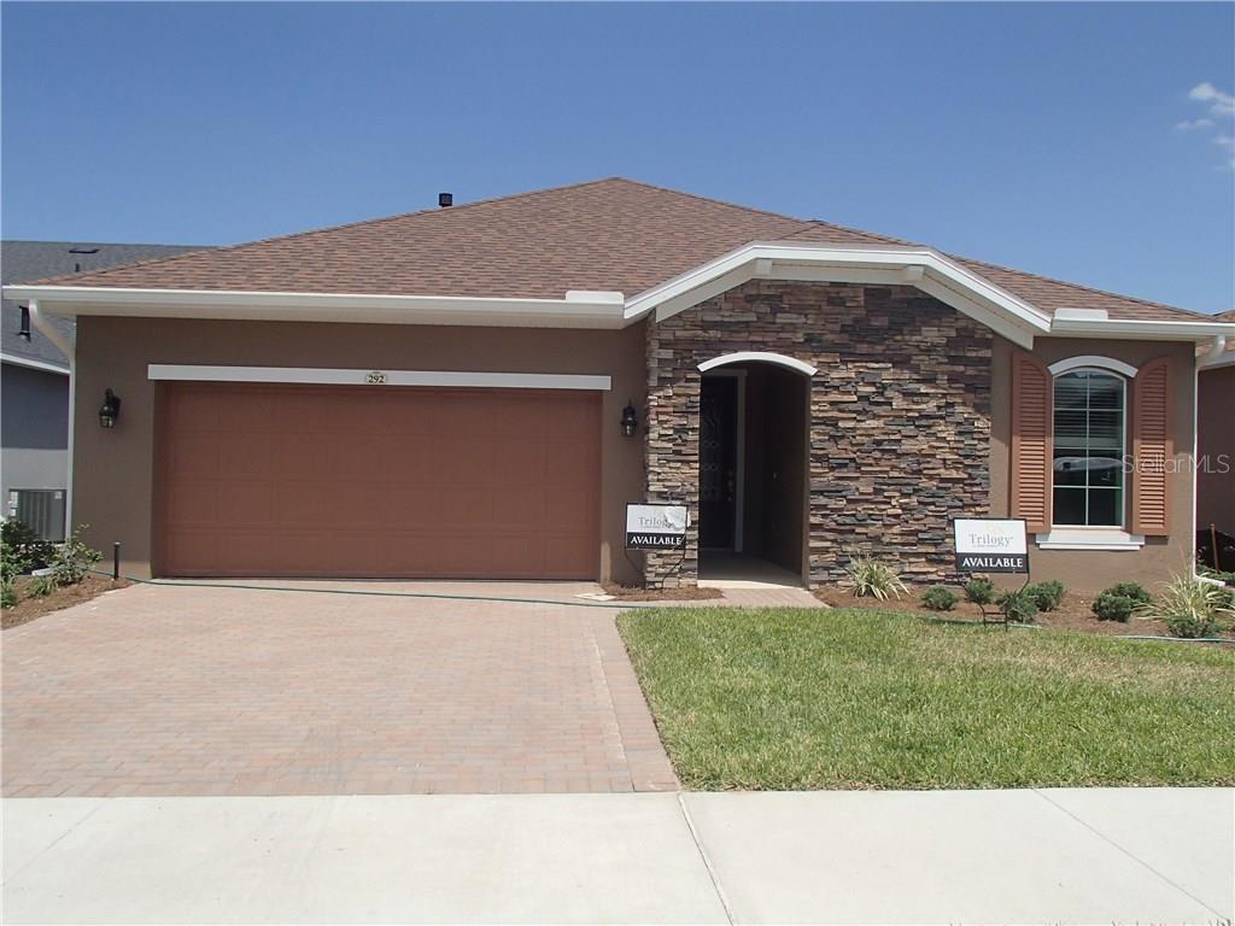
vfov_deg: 49.7
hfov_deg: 63.4
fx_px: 999
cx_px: 618
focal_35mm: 28
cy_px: 463
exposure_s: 1/160
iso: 100
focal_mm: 5
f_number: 11
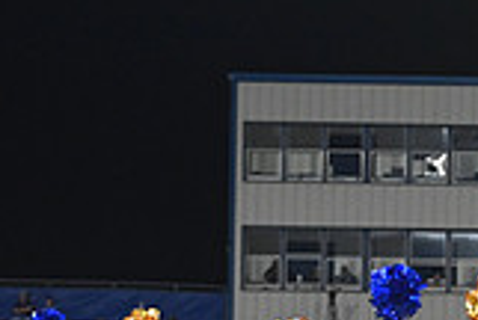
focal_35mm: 252
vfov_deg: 5.4
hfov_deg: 8.1
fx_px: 3352
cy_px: 564
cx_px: 618
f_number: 2.8
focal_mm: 70
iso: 6400
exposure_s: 1/1000
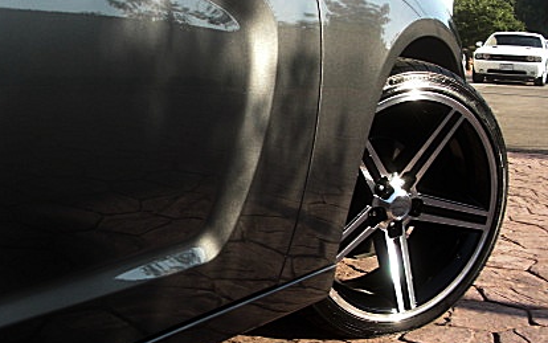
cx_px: 179
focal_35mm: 59
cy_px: 191
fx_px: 881
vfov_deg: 22.0
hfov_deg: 34.2
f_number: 2.8
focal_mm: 6.3
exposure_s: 1/200
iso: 50
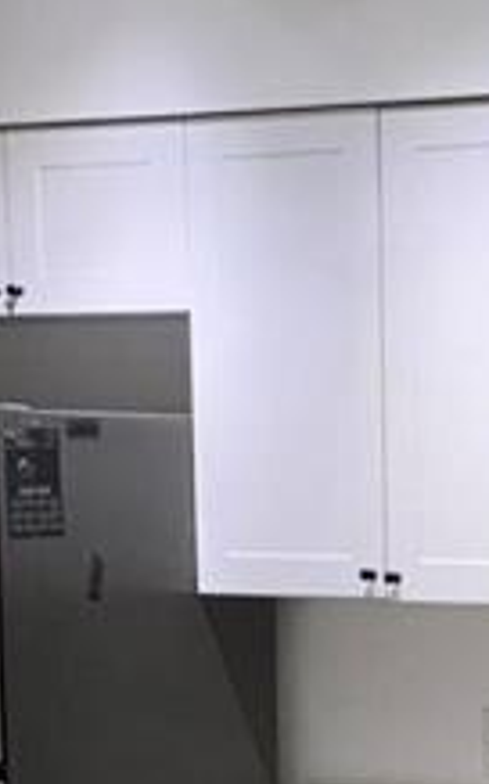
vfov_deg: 13.2
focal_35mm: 152
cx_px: 604
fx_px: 3245
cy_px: 1057
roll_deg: -0.7
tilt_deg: -6.5
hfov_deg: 8.5
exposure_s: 1/60
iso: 100
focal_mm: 4.25
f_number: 1.8
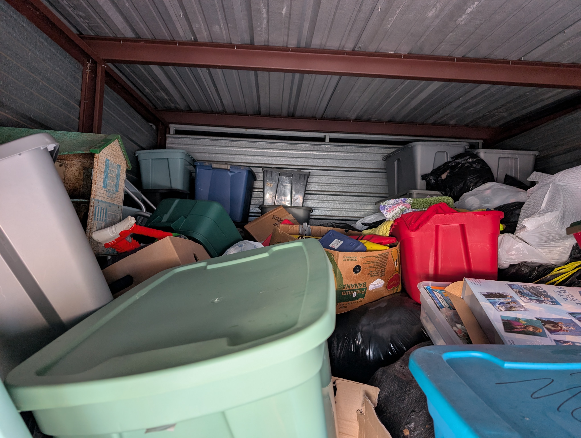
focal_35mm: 24
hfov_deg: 71.5
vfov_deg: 56.9
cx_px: 290
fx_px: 403
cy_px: 219
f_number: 1.68
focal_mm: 6.9
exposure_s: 1/30.4
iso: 310
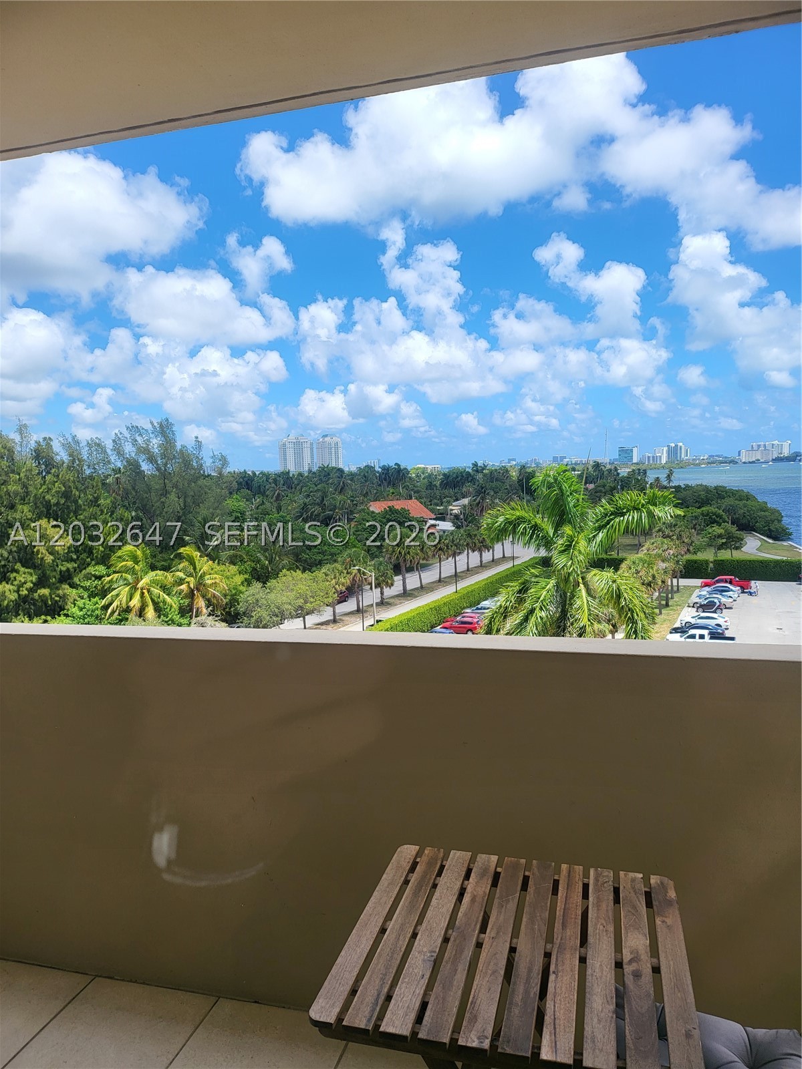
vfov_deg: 71.6
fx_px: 741
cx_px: 401
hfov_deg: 56.8
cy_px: 534
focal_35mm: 24
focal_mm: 5
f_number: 1.8
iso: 40
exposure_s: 1/1849
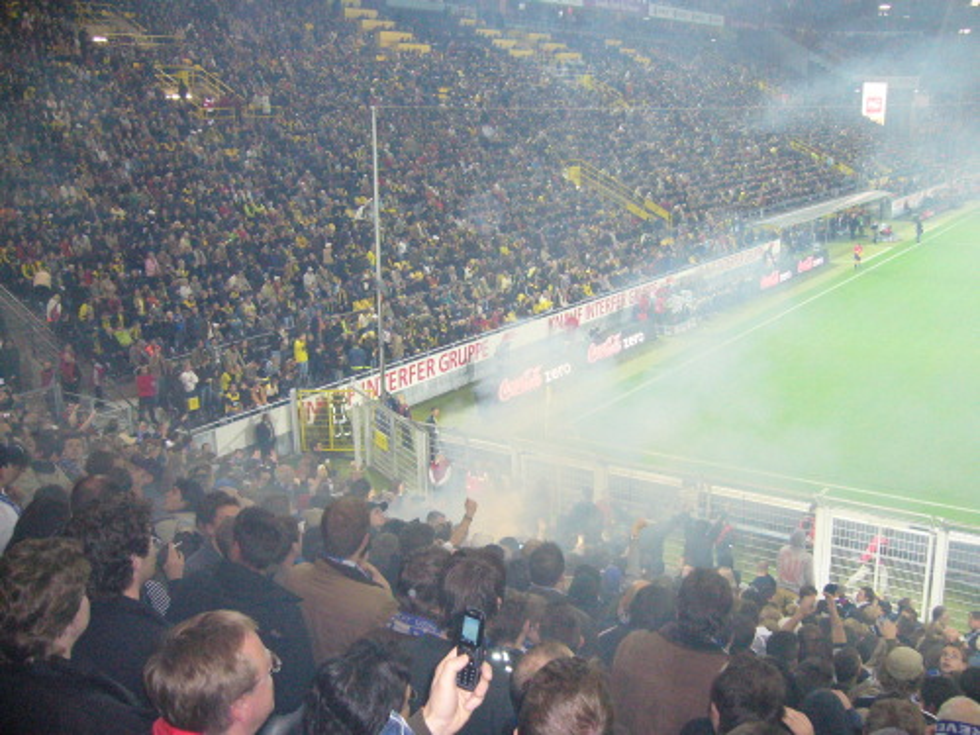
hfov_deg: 52.6
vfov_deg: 40.7
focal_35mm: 35
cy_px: 368
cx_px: 490
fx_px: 991
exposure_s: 1/60
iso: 400
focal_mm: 5.8
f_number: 2.8
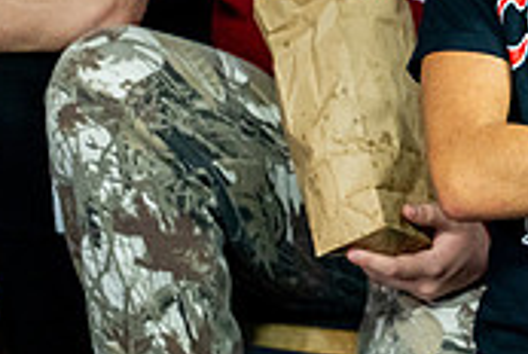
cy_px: 32
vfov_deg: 2.7
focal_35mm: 502
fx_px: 7375
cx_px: 864
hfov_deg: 4.1
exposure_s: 1/320
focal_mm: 150
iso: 4000
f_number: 2
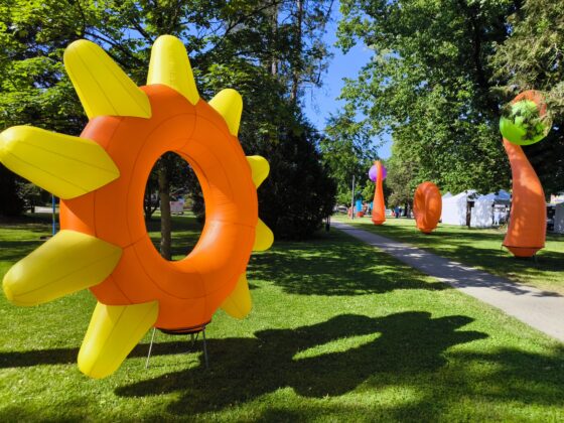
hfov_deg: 71.6
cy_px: 212
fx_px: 391
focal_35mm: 24
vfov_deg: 56.8
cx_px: 282
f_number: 1.9
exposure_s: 1/3313
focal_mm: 6.92
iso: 50
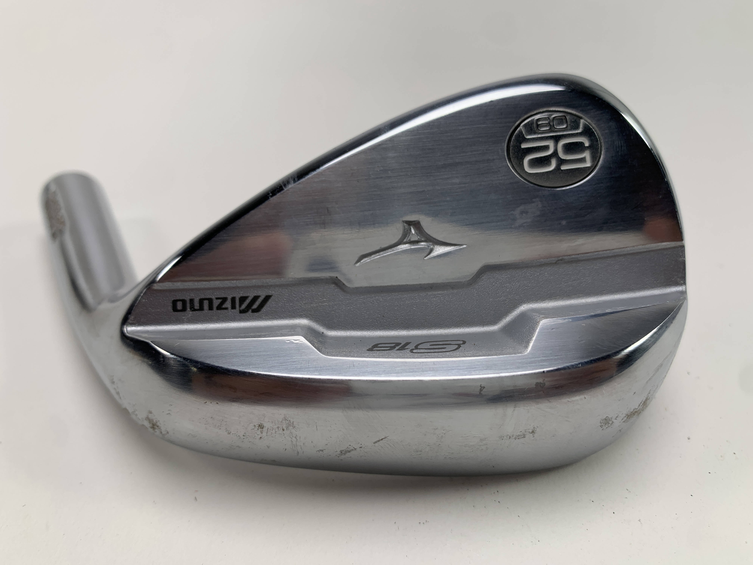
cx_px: 376
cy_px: 282
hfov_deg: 67.3
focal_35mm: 26
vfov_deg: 53.1
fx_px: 566
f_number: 1.8
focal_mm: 4.25
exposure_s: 1/247
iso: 25
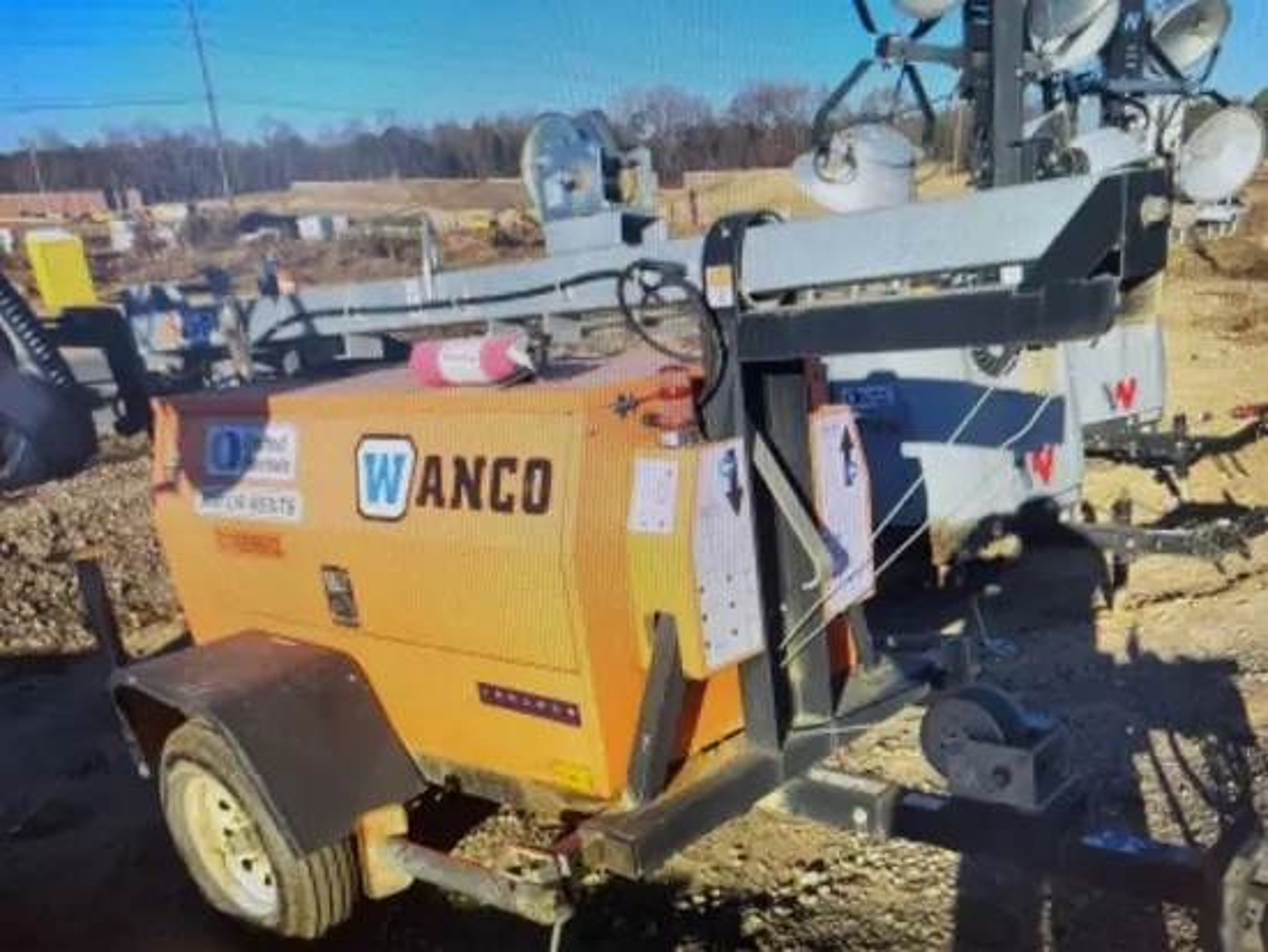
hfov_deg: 67.3
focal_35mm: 26
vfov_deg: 53.1
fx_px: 953
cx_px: 634
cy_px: 476
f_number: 1.6
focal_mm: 4.2
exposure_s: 1/120
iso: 125
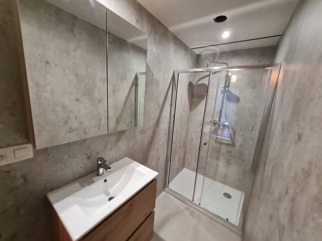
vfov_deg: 89.9
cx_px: 161
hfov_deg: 106.2
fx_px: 121
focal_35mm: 13
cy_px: 120
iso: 400
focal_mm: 1.74
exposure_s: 1/33
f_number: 2.2
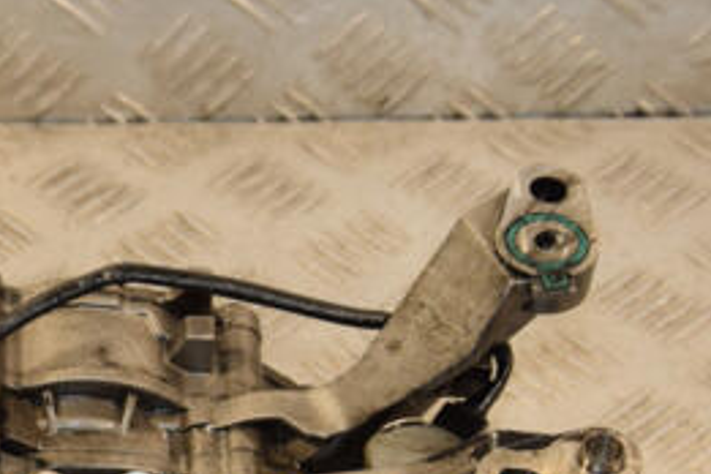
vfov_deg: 8.8
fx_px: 3064
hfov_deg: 13.1
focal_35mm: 155
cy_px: 362
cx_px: 68
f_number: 6.3
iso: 800
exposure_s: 1/200
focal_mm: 45
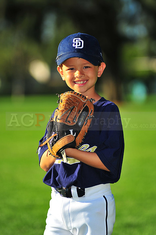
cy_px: 118
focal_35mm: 180
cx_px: 78
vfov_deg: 11.4
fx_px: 1171
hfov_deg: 7.6
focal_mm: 180
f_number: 3.5
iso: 200
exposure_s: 1/2500
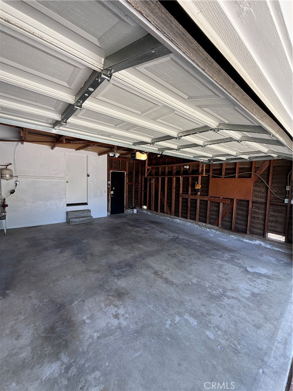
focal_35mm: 14
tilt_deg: -1.4
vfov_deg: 102.1
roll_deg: -3.7
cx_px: 146
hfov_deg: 85.7
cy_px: 196
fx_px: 158
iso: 64
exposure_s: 1/99
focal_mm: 2.22
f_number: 2.2
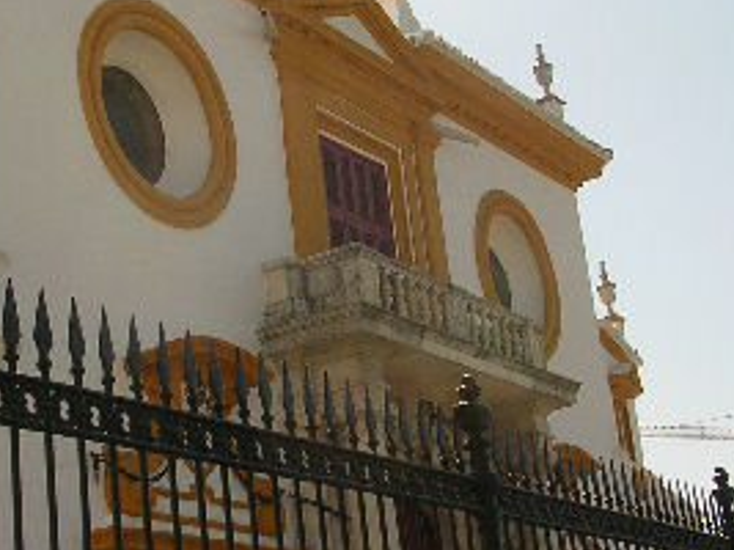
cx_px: 283
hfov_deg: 26.6
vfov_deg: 20.1
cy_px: 209
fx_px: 1547
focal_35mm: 73
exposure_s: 1/322
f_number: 5.6
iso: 50
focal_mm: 5.8
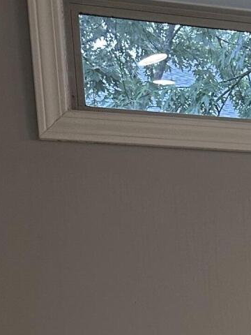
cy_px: 525
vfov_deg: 17.4
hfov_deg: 12.9
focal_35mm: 100
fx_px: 967
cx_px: 497
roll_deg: -0.4
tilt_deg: -9.5
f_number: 1.78
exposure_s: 1/120
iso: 200
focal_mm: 6.86
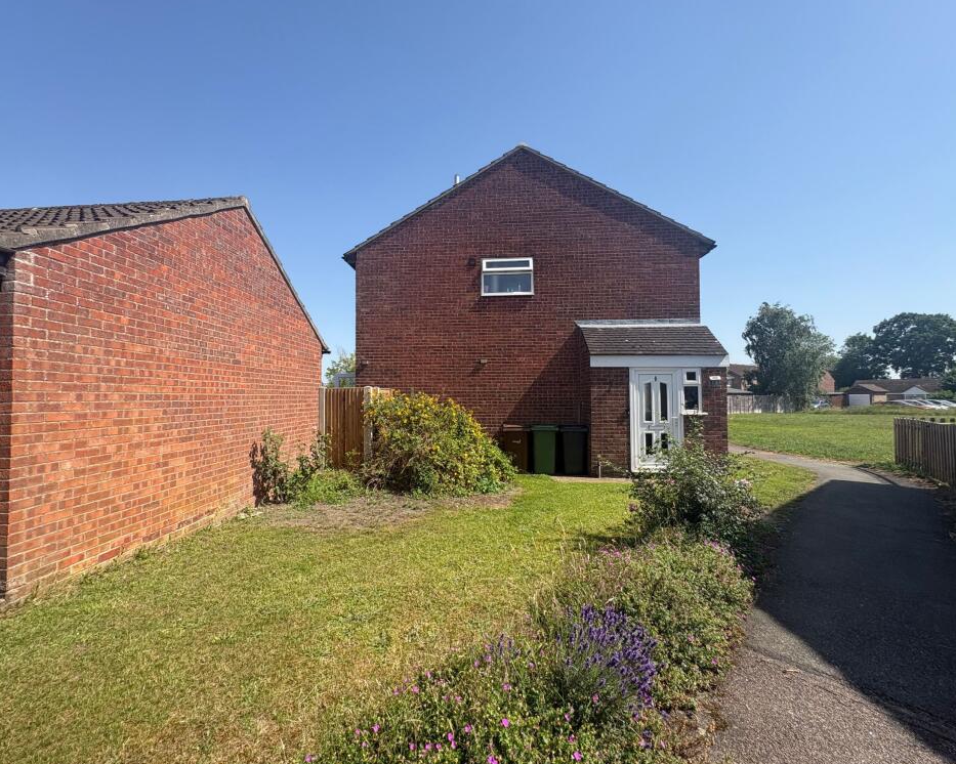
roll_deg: +0.3
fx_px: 424
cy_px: 385
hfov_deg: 96.8
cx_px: 458
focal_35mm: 15
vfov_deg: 84.0
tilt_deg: +1.4
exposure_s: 1/980
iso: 50
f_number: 2.2
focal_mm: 2.22
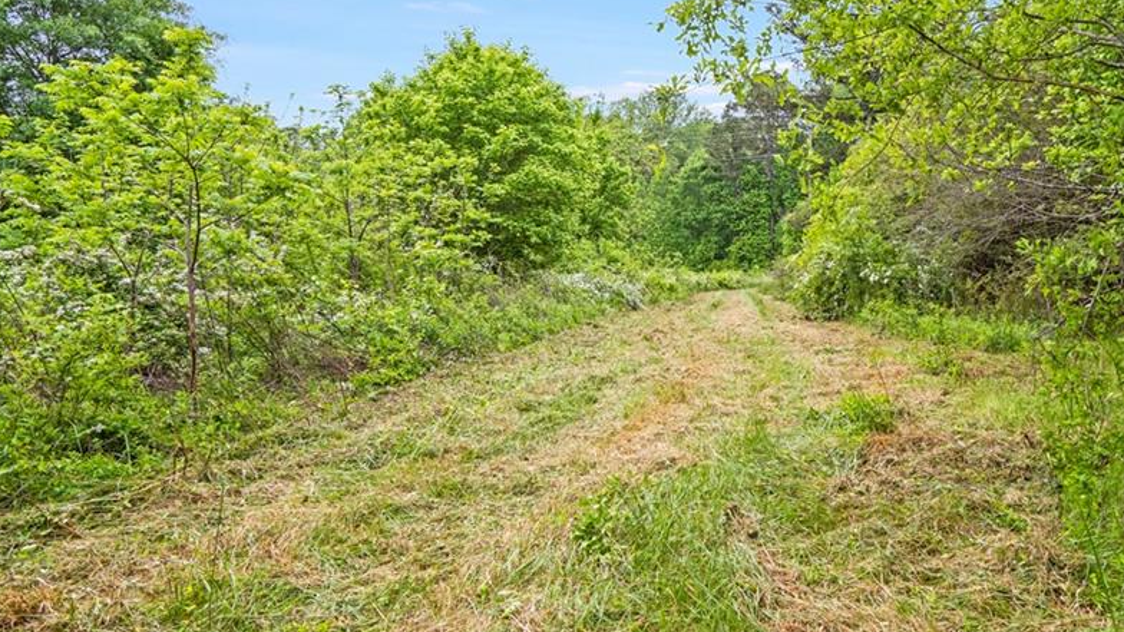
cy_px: 249
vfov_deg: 44.1
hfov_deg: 70.6
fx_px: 775
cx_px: 711
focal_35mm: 26
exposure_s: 1/200
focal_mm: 19
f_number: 8
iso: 500
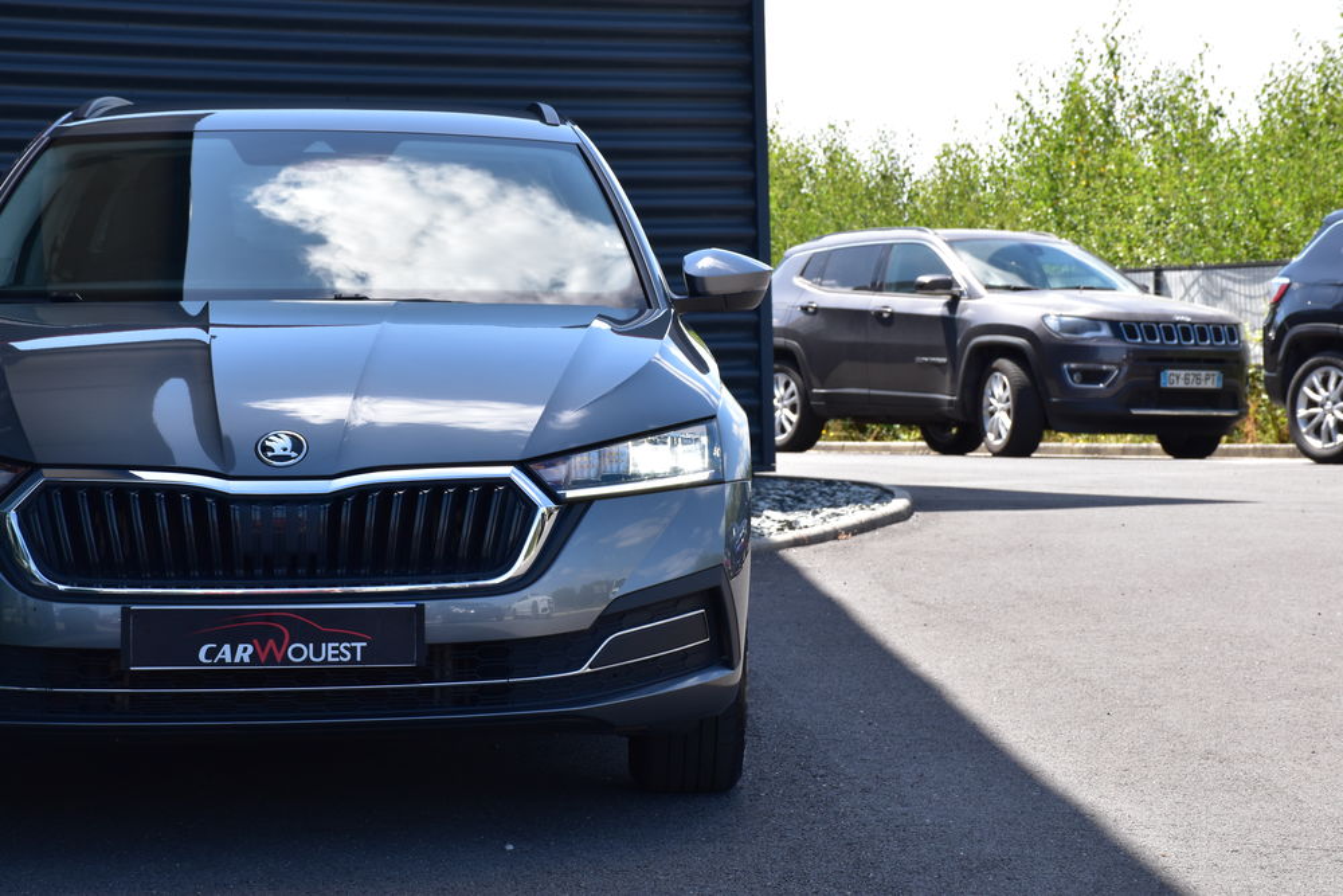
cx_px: 672
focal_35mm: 99
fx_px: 3694
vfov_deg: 13.8
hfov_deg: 20.6
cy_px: 448
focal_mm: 66
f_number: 10
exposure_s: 1/200
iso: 400
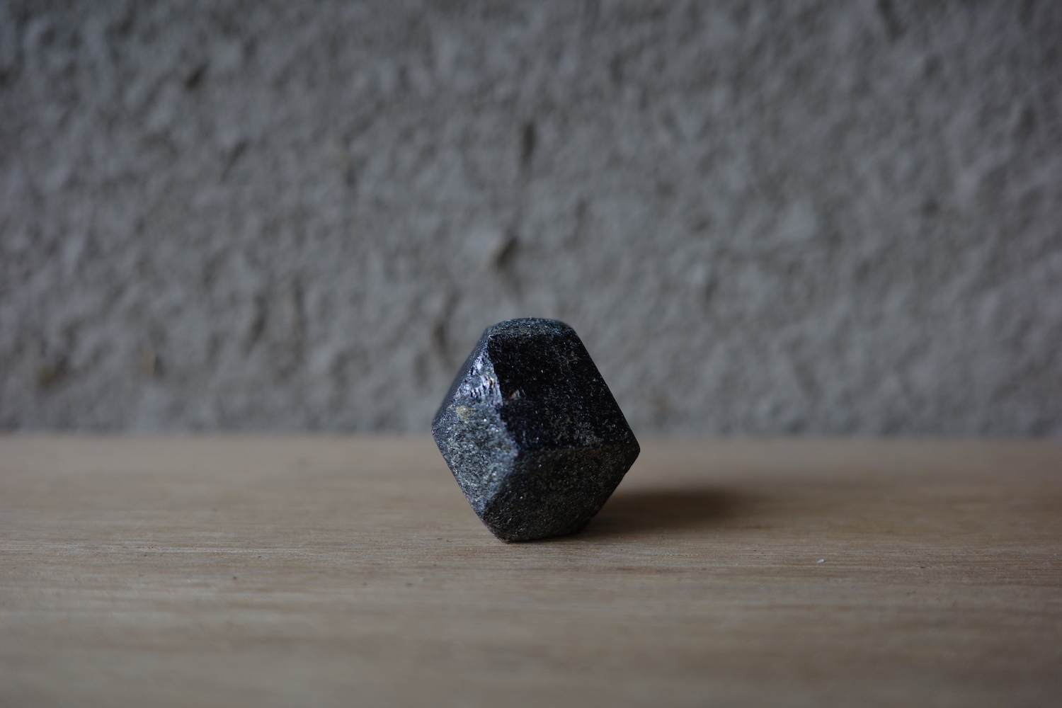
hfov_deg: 48.5
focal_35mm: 40
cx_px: 531
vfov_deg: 33.4
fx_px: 1180
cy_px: 354
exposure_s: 1/100
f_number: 2.8
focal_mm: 26
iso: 200
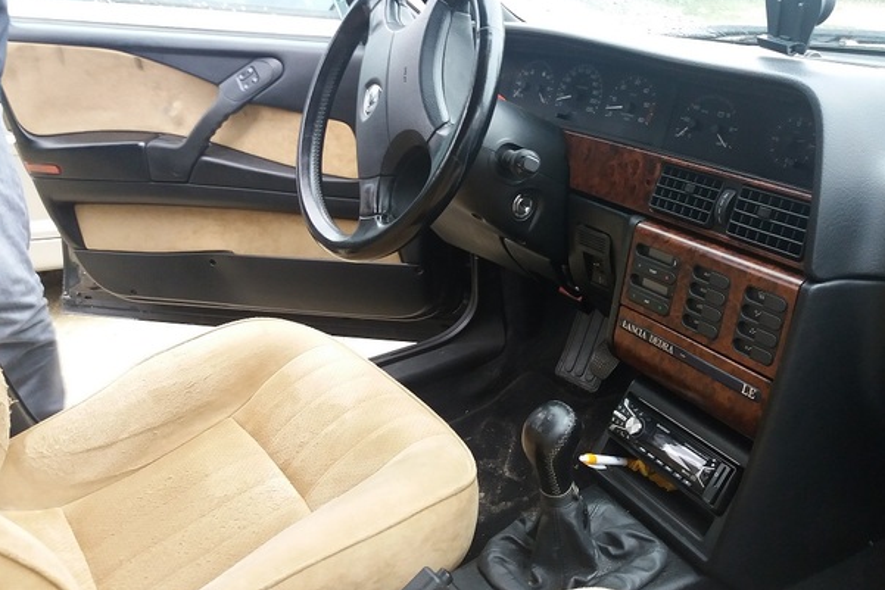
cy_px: 296
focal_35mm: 31
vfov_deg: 42.3
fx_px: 762
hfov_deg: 60.2
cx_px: 470
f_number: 1.9
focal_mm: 3.7
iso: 125
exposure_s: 1/33
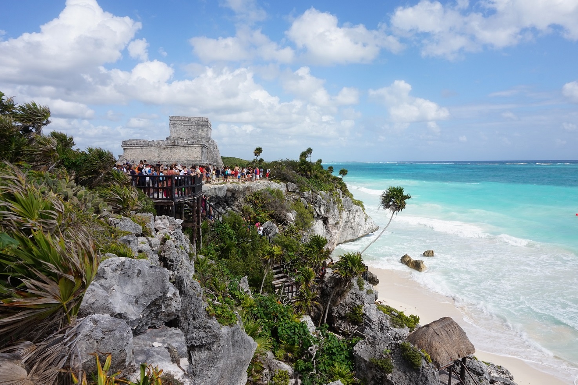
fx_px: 385
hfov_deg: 73.8
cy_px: 192
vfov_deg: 53.1
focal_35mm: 24
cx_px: 289
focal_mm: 16
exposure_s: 1/100
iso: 100
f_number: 14
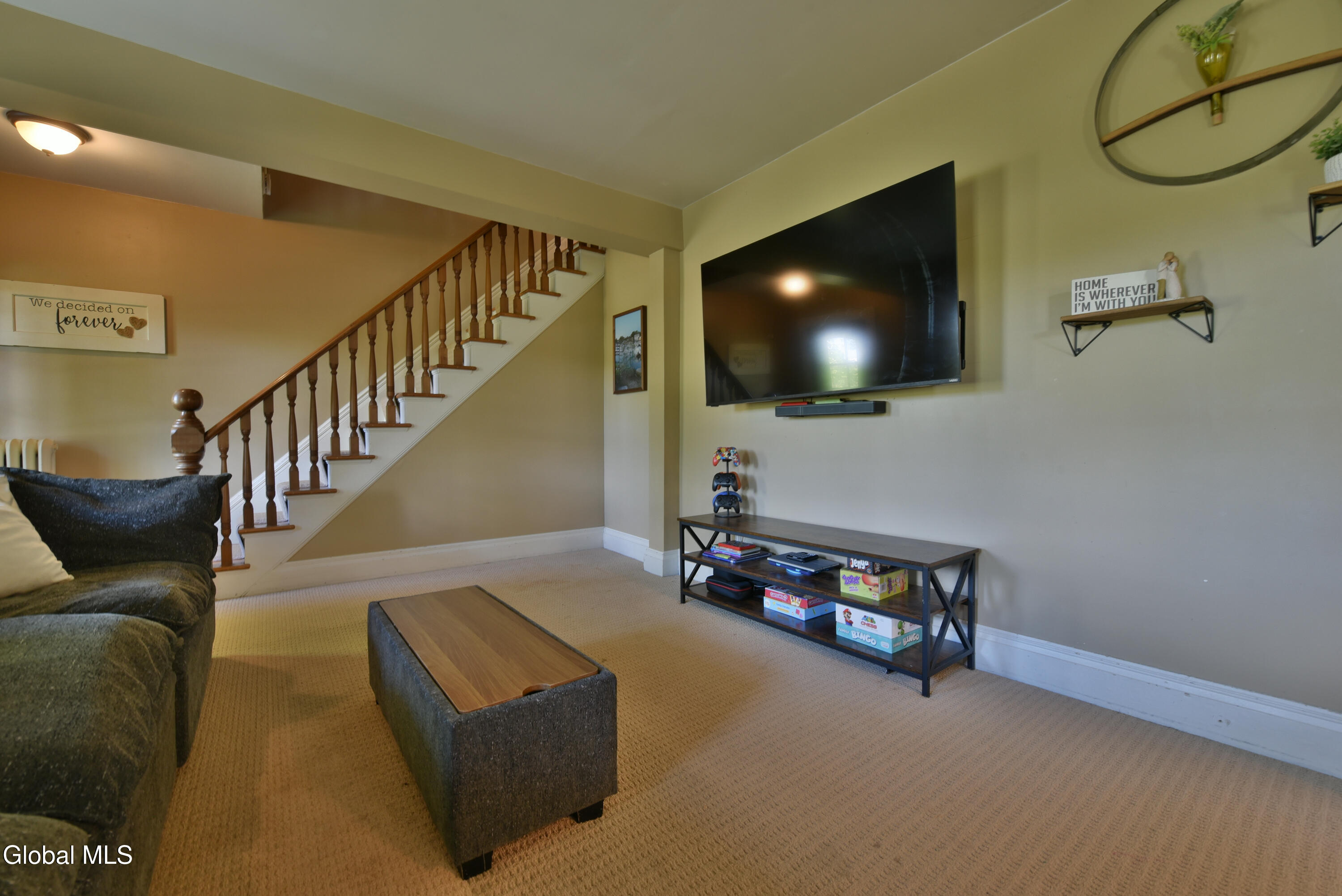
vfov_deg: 81.3
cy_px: 448
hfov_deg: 104.2
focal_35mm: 14
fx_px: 522
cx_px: 671
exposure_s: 1/5
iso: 800
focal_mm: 14
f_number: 10
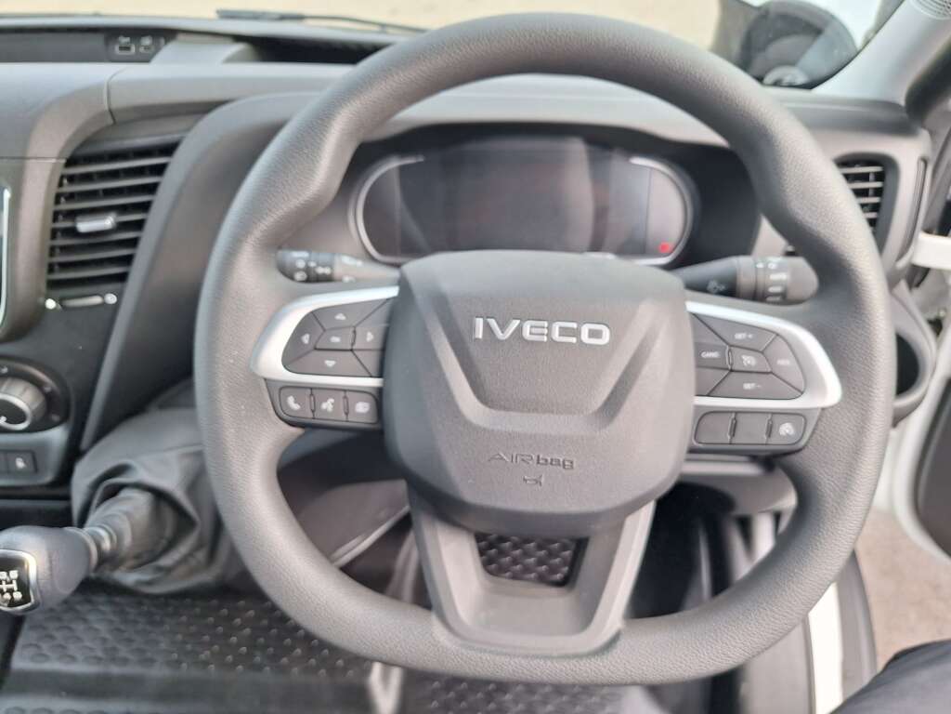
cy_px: 357
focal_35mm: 23
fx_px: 632
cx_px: 476
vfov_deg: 58.9
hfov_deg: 73.9
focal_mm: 5.54
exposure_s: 1/155
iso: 40
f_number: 1.8
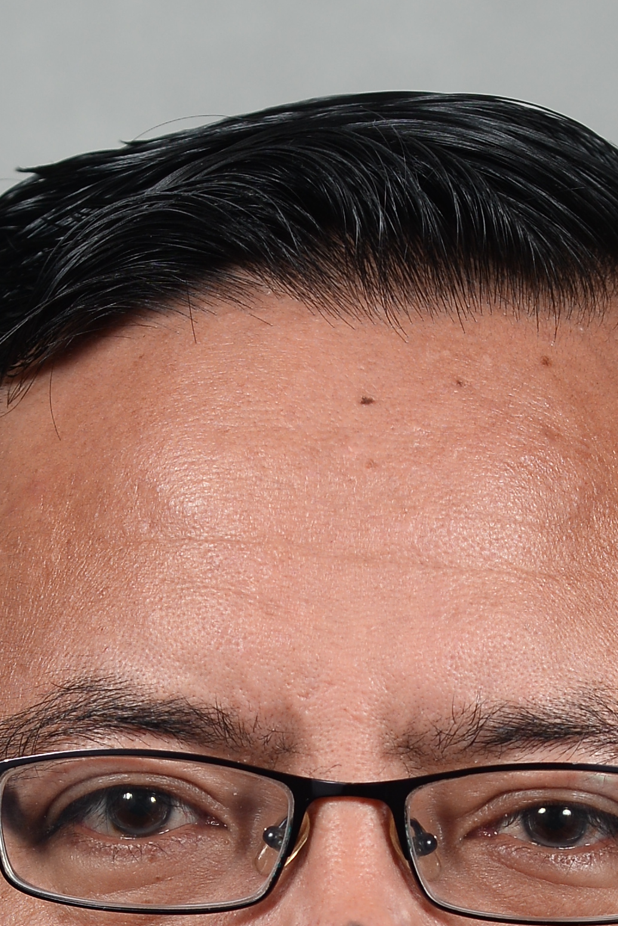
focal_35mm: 194
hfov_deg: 7.1
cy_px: 1283
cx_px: 373
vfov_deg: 10.3
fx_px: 4992
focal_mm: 50
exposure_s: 1/200
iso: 250
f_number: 6.3
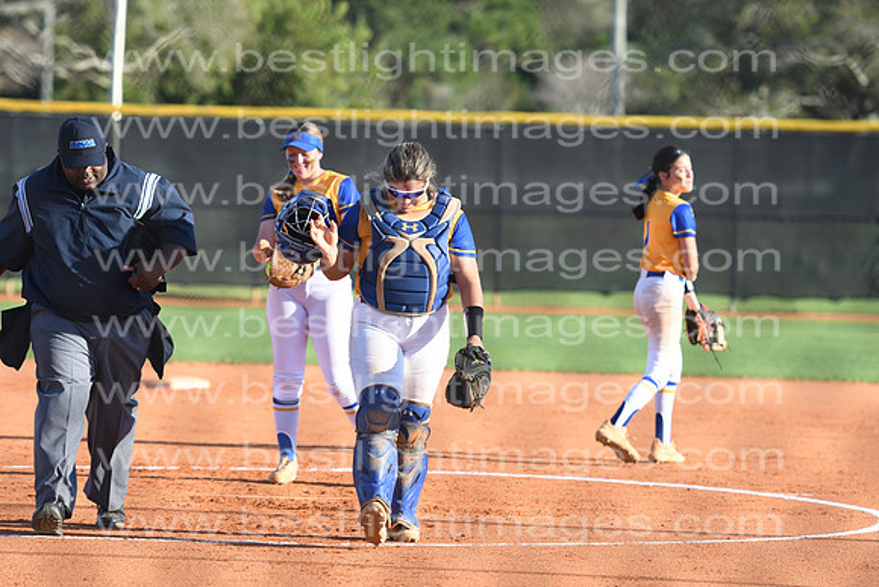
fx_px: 5678
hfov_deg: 8.9
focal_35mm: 232
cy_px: 294
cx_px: 440
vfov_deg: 5.9
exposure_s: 1/2000
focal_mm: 155
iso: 250
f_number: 4
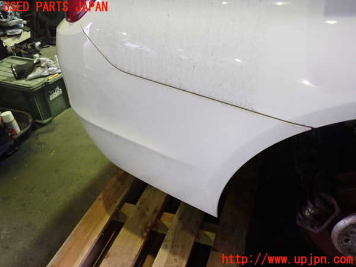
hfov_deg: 60.0
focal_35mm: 30
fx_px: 309
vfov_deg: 46.8
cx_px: 178
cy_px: 134
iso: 500
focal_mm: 5.4
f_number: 2.3
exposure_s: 1/30
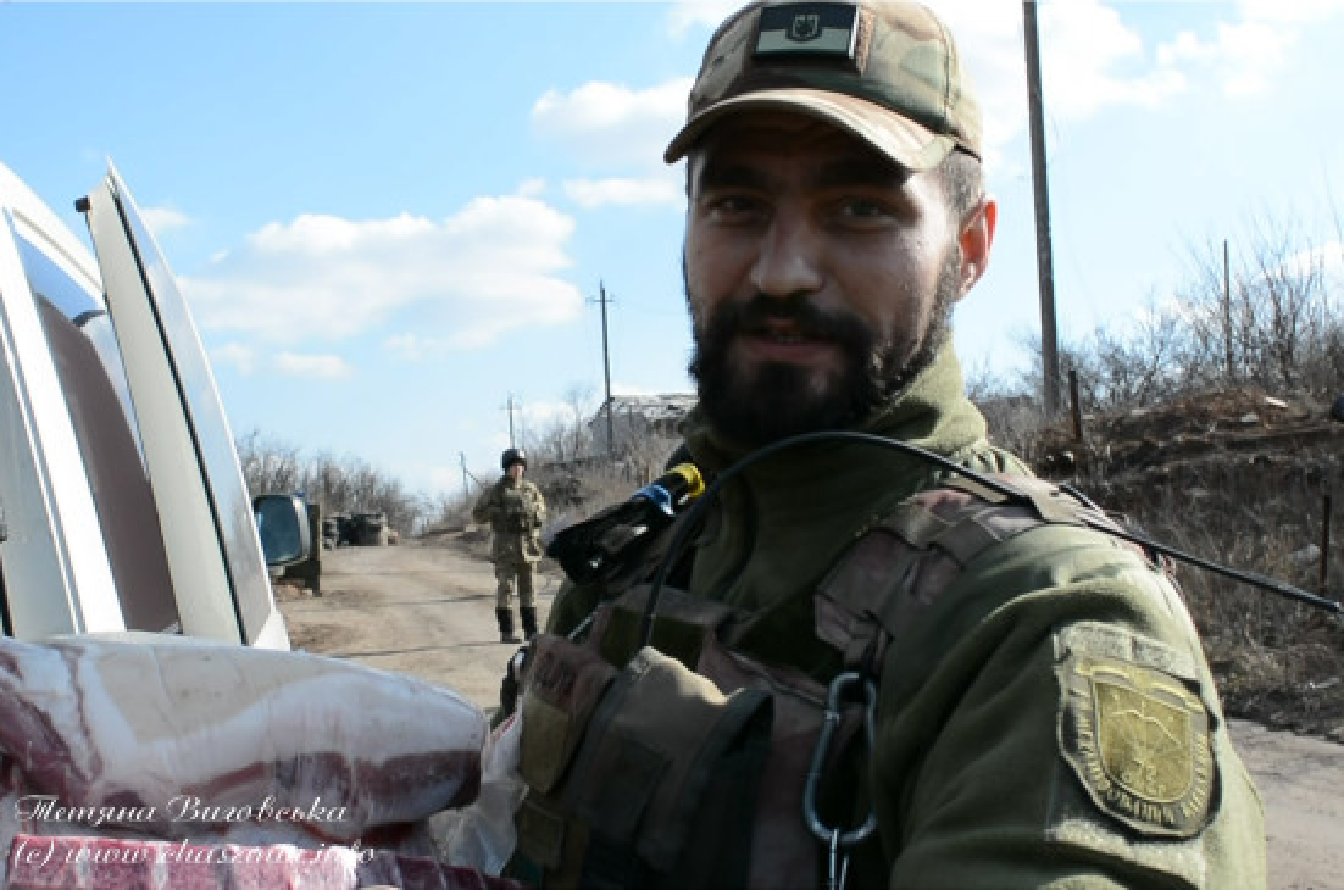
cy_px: 445
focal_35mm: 27
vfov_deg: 47.7
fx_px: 1006
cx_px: 672
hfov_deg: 67.5
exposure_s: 1/60
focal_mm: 18
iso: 800
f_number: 3.5
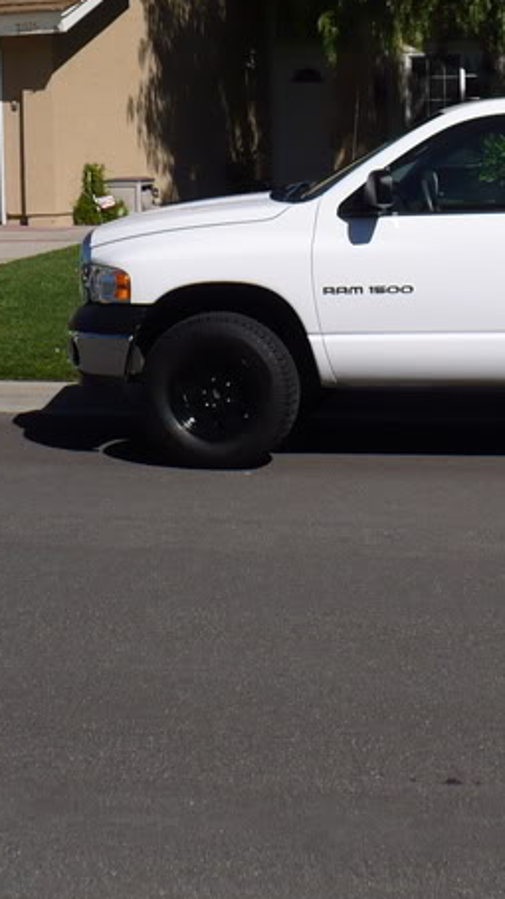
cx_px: 479
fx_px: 1692
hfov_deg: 16.7
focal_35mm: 71
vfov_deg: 29.6
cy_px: 315
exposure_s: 1/400
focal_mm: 6.1
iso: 100
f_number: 8
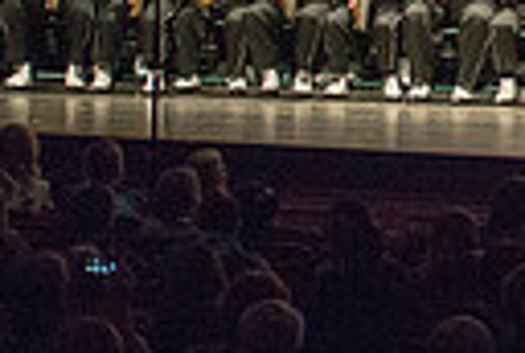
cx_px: 1025
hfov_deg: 6.3
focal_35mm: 316
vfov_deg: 4.3
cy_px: -164
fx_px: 4619
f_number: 2.8
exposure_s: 1/500
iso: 2500
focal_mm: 70
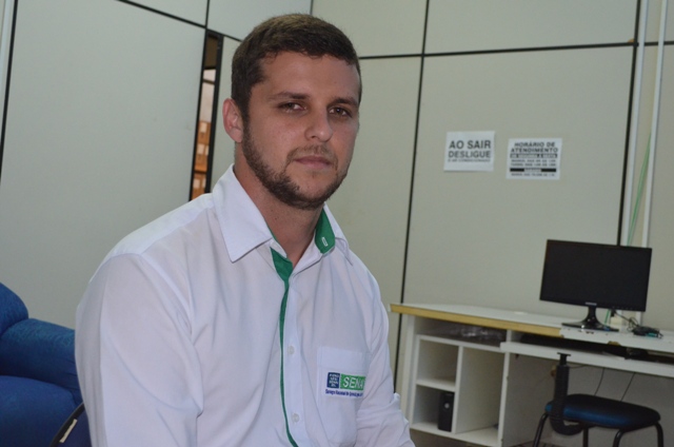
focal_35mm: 51
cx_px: 337
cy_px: 224
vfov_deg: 26.4
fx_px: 953
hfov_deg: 39.0
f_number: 5
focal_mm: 34
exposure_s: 1/60
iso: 2500
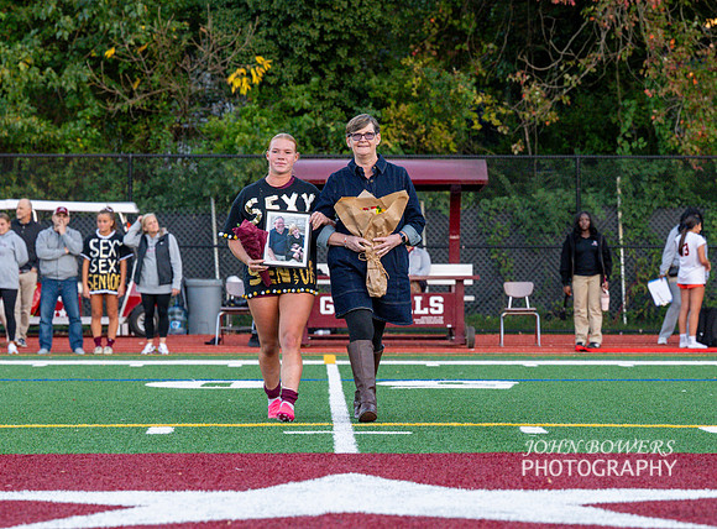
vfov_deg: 9.0
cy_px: 291
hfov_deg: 12.2
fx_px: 3361
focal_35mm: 163
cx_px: 401
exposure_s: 1/1000
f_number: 3.5
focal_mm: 82
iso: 1100
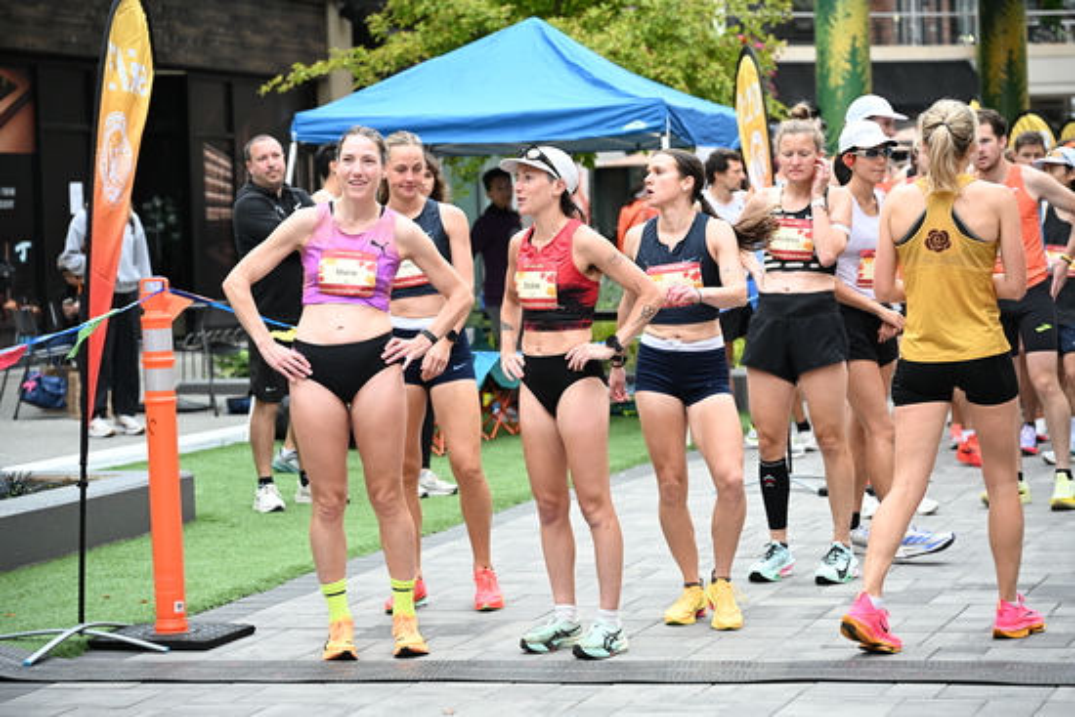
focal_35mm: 86
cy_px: 358
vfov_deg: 15.9
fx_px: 2569
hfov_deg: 23.6
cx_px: 538
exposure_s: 1/500
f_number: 4
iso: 2500
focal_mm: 86
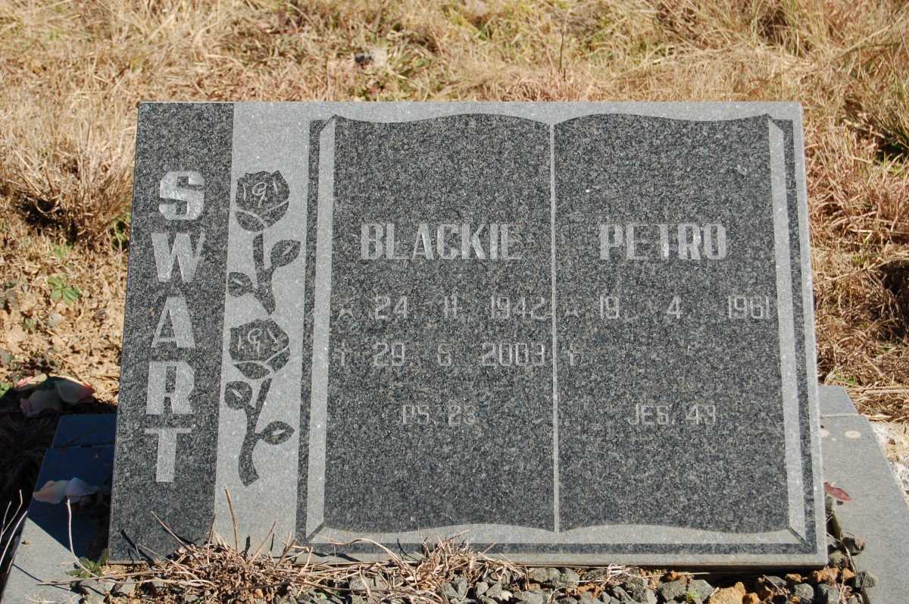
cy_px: 302
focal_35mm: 82
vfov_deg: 16.5
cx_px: 454
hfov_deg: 24.6
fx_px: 2081
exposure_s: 1/400
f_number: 6.3
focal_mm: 55
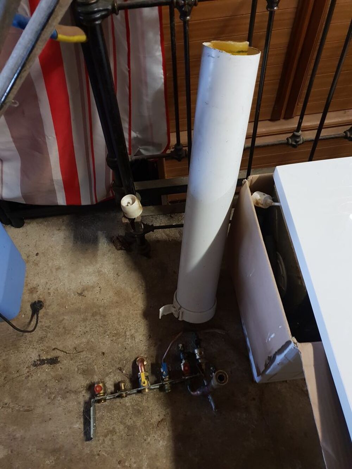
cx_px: 176
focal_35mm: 26
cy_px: 234
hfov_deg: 53.1
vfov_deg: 67.3
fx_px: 352
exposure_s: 1/13
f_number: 1.5
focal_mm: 4.3
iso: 250
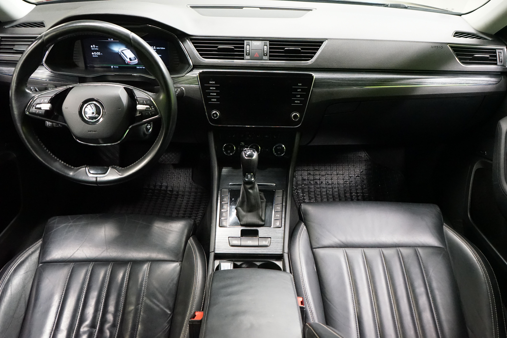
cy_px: 169
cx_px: 254
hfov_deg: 63.7
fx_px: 408
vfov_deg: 45.0
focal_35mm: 29
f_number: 5
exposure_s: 1/50
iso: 6400
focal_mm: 29
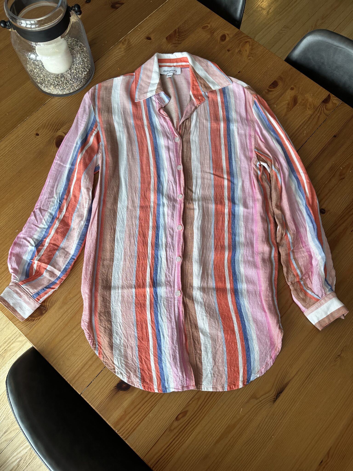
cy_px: 236
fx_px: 326
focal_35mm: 24
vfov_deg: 71.6
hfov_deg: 56.8
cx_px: 176
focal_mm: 6.86
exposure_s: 1/135
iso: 64
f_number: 1.78
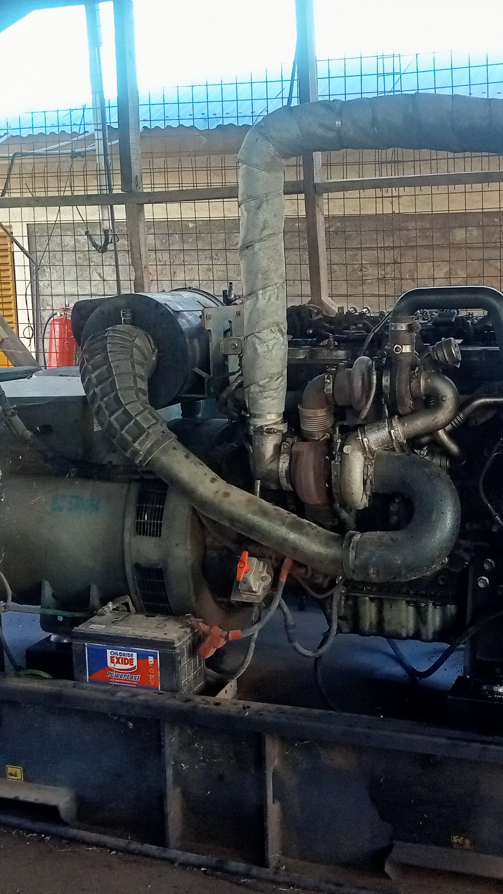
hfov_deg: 24.3
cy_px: 433
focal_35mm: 49
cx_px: 326
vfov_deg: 42.1
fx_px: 1162
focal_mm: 3.46
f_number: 2.2
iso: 167
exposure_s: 1/100
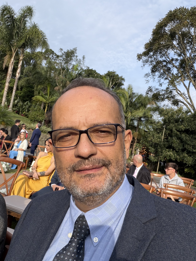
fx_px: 226
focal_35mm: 30
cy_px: 130
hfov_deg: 46.8
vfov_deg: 60.0
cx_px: 98
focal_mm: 2.71
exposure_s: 1/633
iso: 32
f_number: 1.9
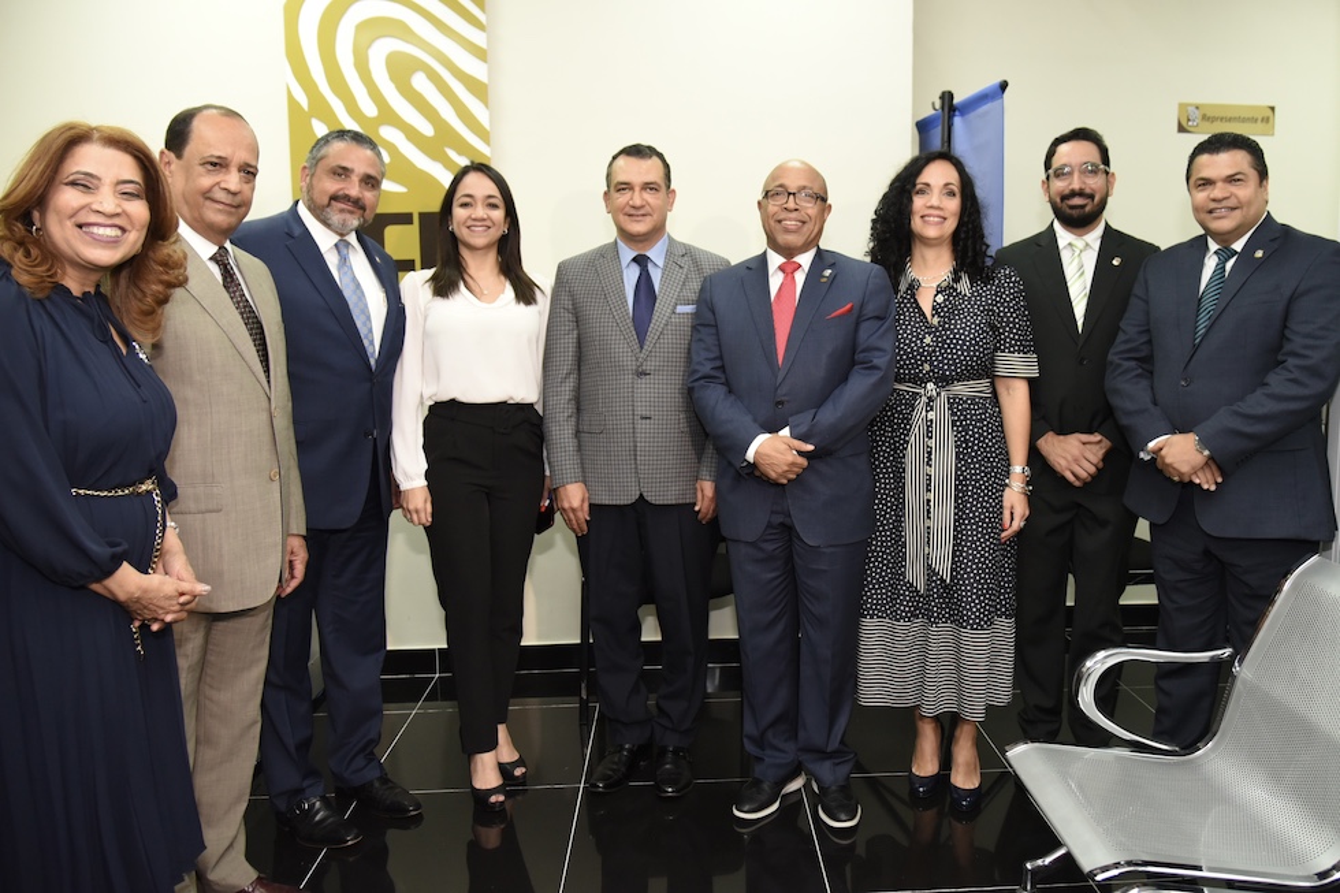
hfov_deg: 73.8
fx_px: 893
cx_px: 670
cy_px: 446
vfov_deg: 53.1
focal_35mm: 24
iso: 2000
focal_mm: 24
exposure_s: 1/200
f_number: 4
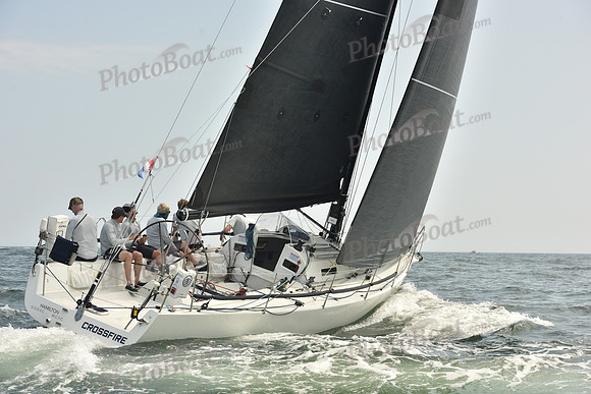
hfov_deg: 28.8
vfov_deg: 19.5
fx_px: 1149
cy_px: 197
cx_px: 296
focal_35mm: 70
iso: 250
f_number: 7.1
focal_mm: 70
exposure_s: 1/800
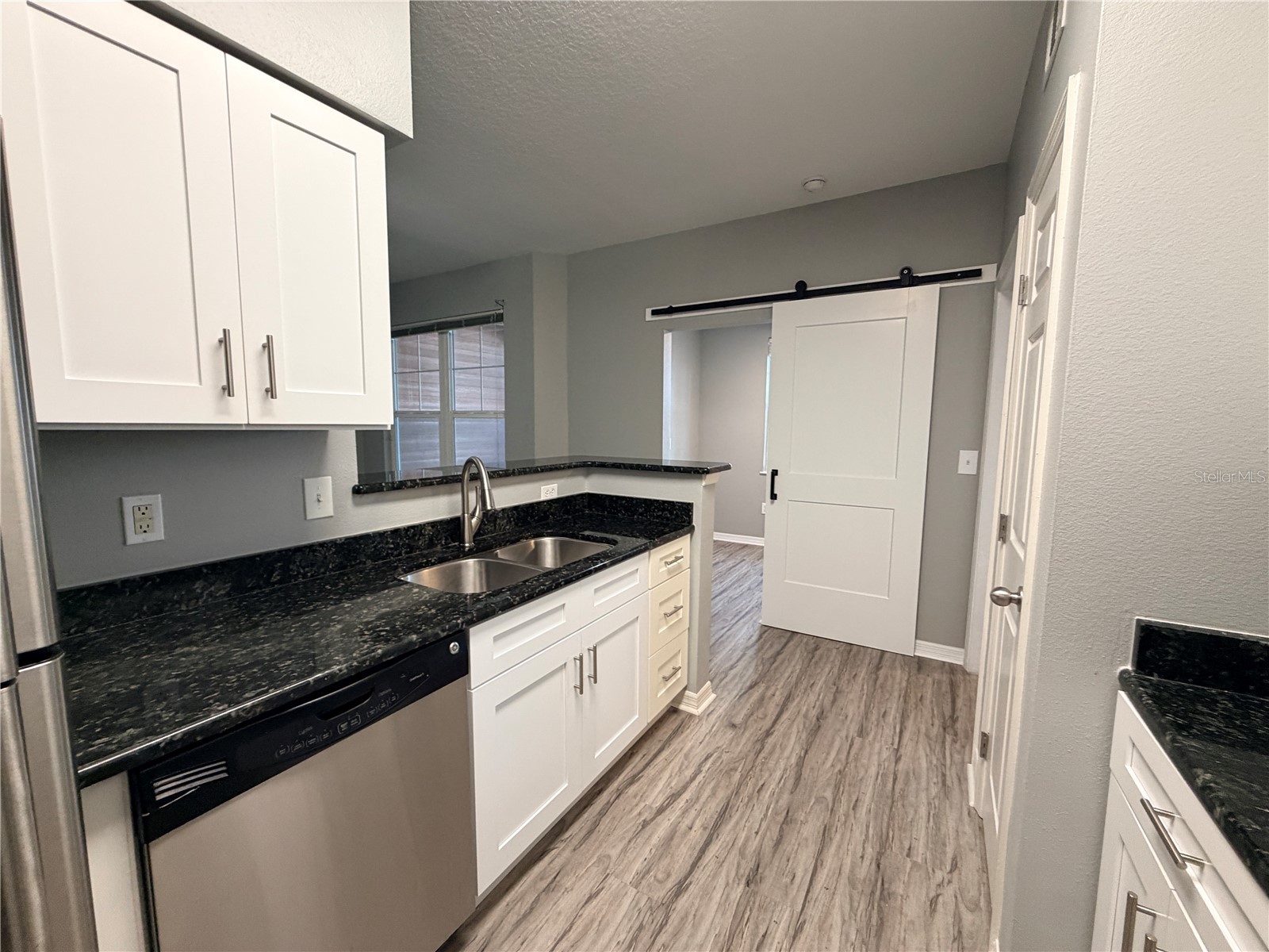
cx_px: 634
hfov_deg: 102.1
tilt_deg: -5.2
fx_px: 513
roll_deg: +0.5
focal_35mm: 14
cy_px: 476
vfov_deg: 85.7
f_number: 2.2
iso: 250
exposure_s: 1/60
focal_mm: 2.22
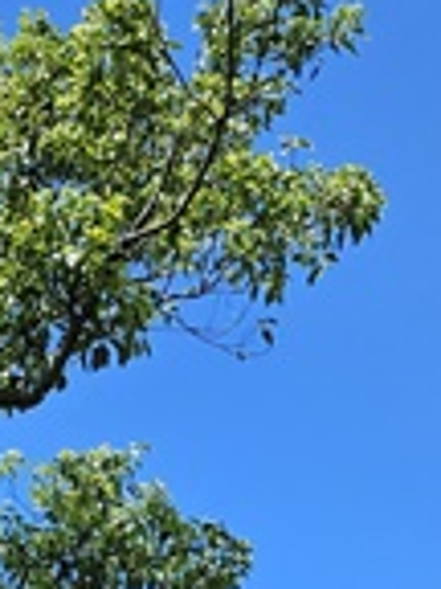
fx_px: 1767
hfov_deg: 14.1
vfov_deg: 15.7
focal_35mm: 104
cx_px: 86
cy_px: 1108
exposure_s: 1/1279
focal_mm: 5.4
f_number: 1.8
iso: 25
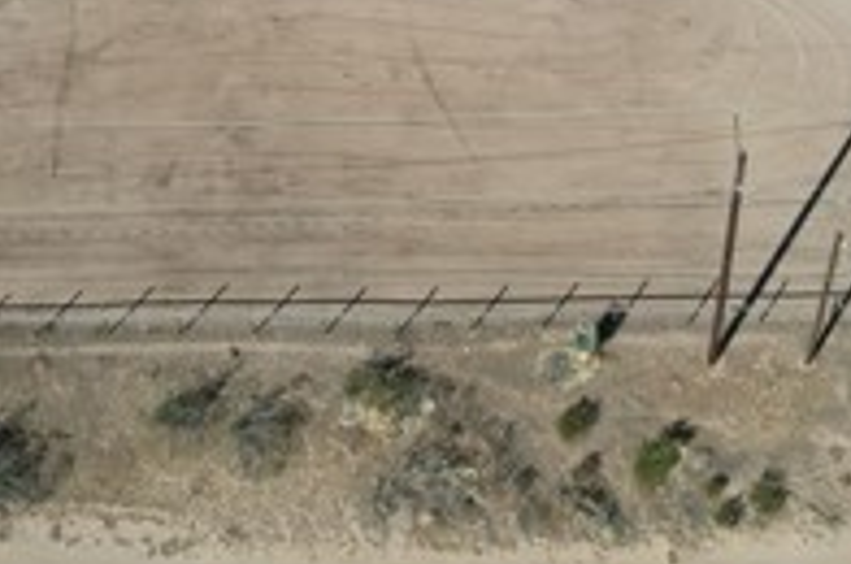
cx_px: 482
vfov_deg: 16.8
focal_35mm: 72
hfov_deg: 28.1
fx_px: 1699
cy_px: -319
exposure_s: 1/2500
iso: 110
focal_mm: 8.38
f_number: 2.8
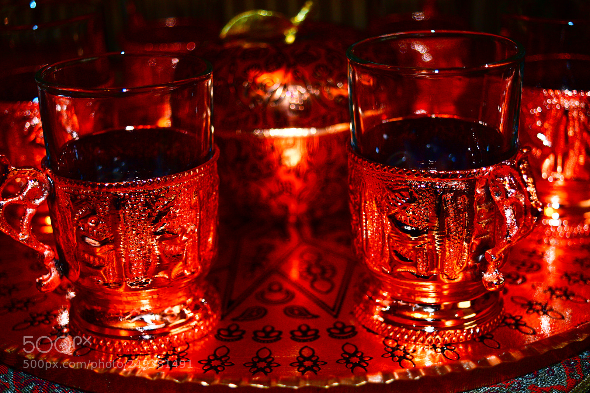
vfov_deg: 23.8
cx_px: 295
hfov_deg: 35.1
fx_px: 934
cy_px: 196
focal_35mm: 57
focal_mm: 38
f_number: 4.8
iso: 400
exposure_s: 1/60
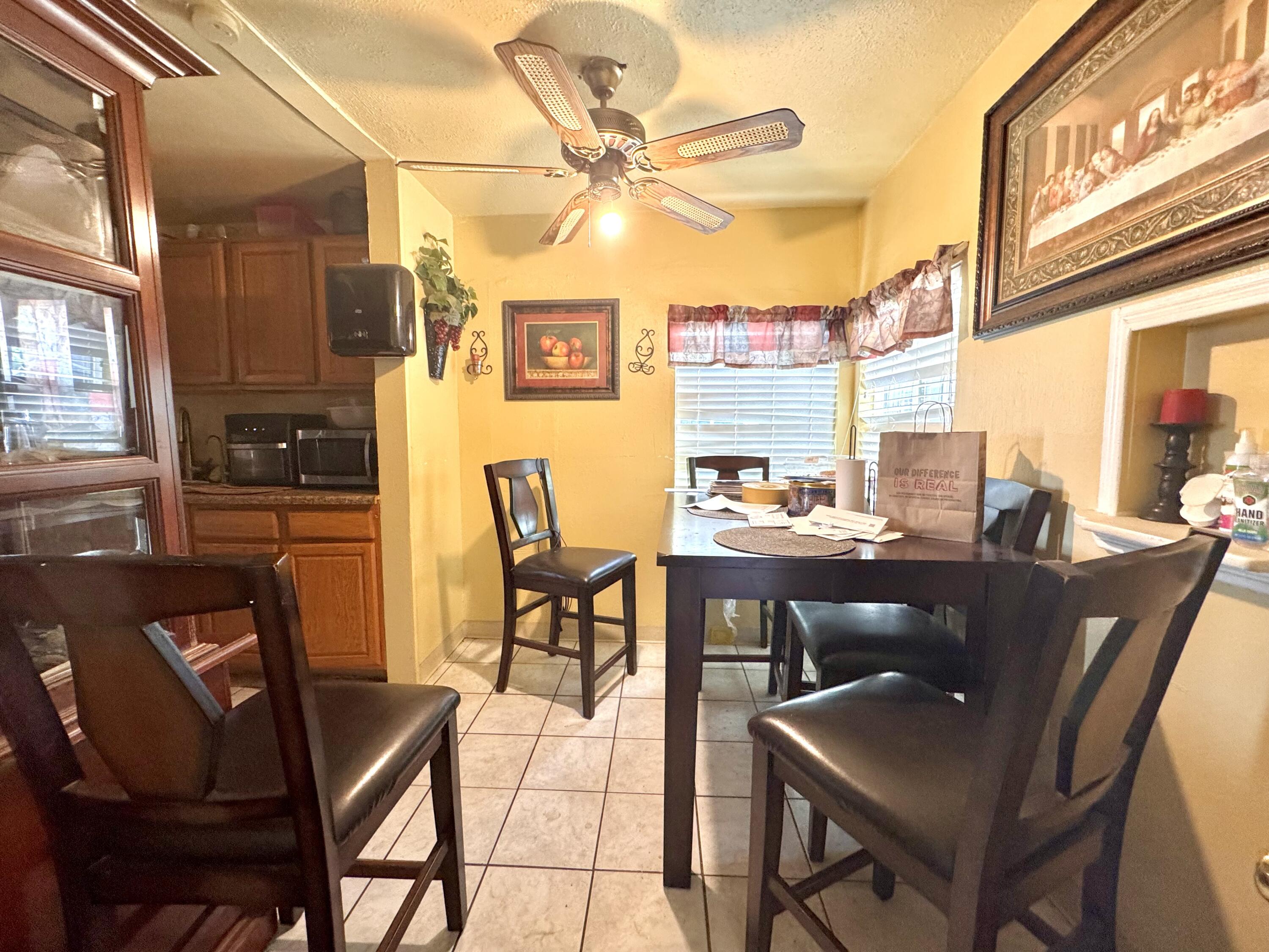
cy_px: 476
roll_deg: +0.1
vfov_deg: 85.7
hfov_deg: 102.1
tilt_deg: -5.1
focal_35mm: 14
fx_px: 513
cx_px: 634
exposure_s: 1/60
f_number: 2.2
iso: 250
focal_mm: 2.22
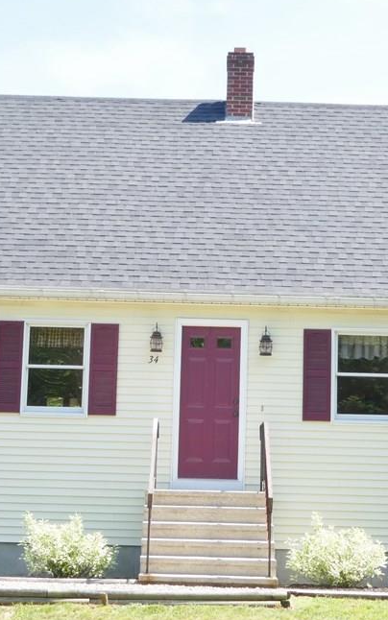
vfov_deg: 26.1
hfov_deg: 16.5
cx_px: 204
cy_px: 341
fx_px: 1336
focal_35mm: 79
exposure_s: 1/160
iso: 80
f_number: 5
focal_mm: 8.4
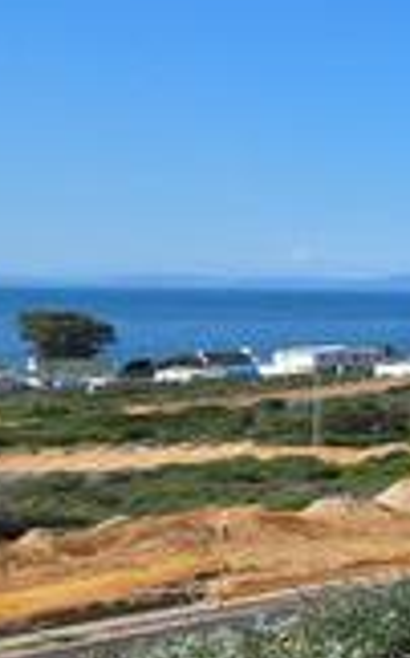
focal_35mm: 68
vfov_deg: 30.2
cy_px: 309
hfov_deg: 10.2
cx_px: 1364
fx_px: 1218
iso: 50
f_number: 2.2
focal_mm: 2.2
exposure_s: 1/2436
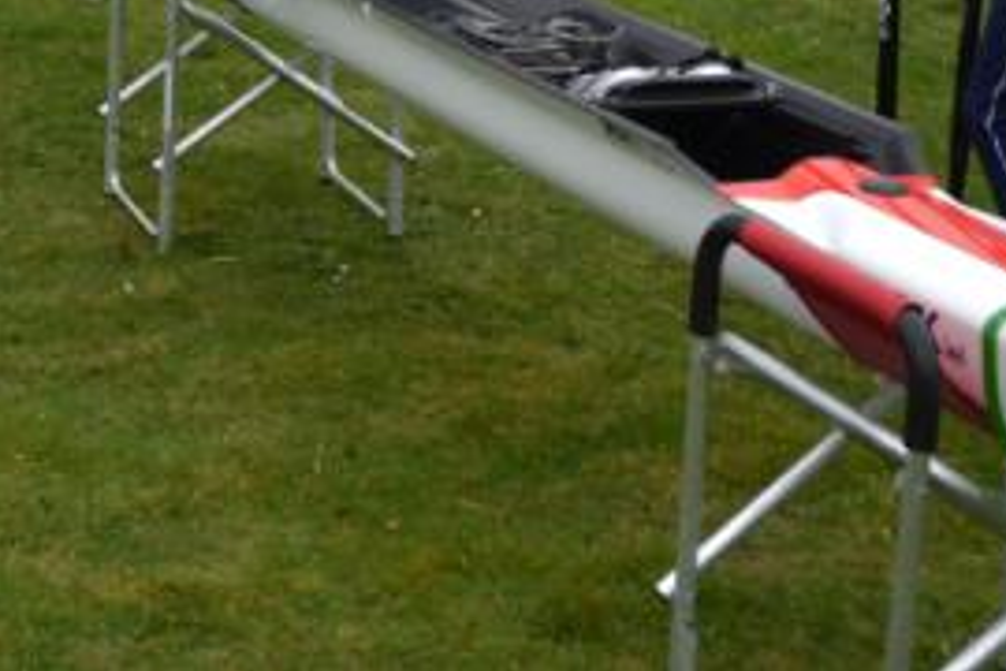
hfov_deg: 24.2
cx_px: -15
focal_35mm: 80
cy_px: -321
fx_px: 2235
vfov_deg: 15.8
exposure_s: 1/125
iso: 100
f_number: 5.6
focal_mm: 18
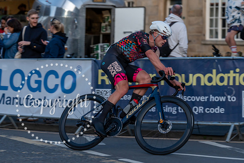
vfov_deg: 12.2
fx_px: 759
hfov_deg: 18.3
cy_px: 82
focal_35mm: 112
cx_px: 122
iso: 1000
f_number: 3.2
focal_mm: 112
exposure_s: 1/640
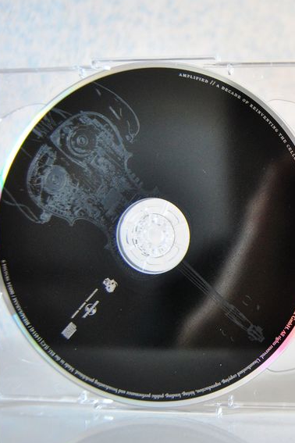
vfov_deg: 37.5
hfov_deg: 23.3
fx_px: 651
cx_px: 356
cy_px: 211
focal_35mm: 53
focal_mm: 20
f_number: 3.5
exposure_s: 1/30
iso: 400
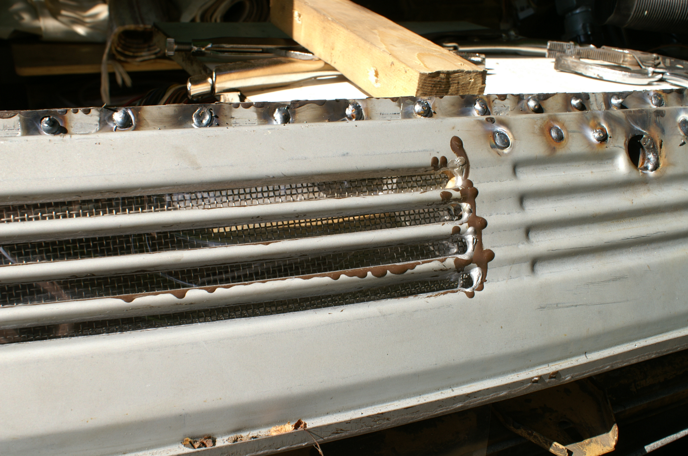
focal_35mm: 39
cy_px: 228
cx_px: 344
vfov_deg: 34.1
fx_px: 744
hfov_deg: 49.6
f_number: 13
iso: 100
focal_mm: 26
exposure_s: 1/80
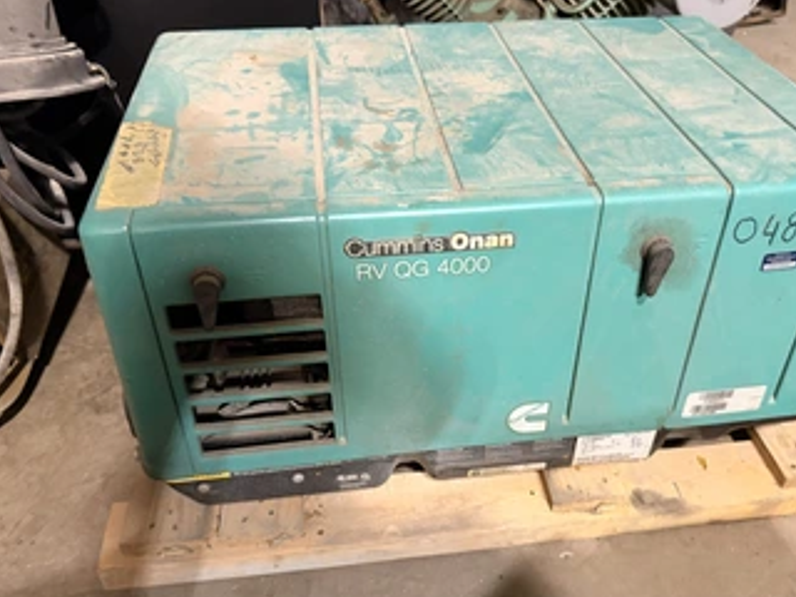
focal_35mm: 30
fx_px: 690
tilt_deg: -40.0
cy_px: 311
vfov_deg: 46.8
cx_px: 433
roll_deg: -1.4
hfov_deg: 59.9
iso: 800
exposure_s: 1/60
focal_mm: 6.76
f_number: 1.78
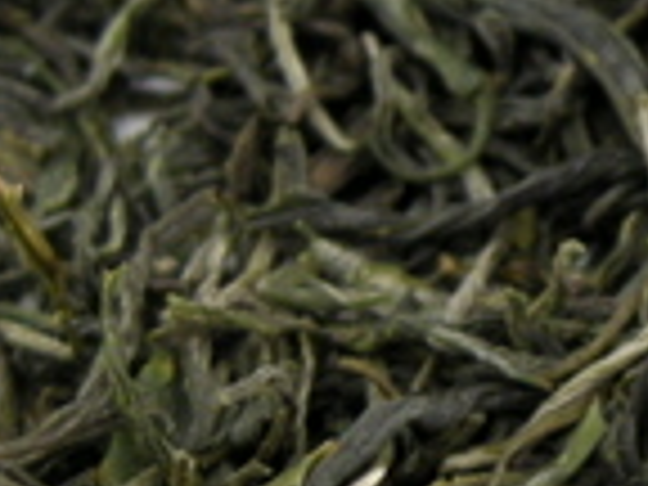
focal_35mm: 194
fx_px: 3632
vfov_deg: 7.7
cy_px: 261
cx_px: 1084
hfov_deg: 9.8
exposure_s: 1/59.7
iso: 118
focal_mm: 7.5
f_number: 2.7
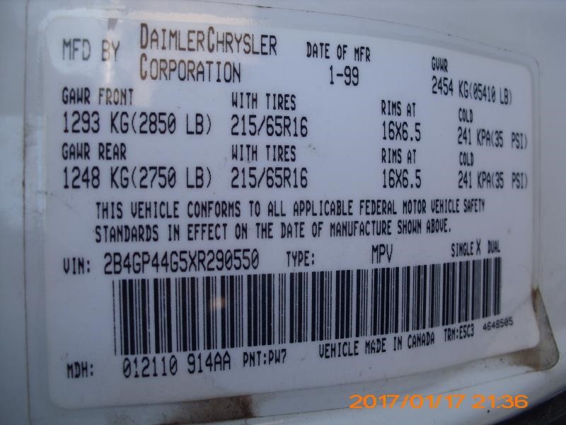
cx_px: 283
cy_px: 212
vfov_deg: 39.7
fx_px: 589
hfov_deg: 51.4
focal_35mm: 36
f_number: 3.1
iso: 80
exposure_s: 1/250
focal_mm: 6.3
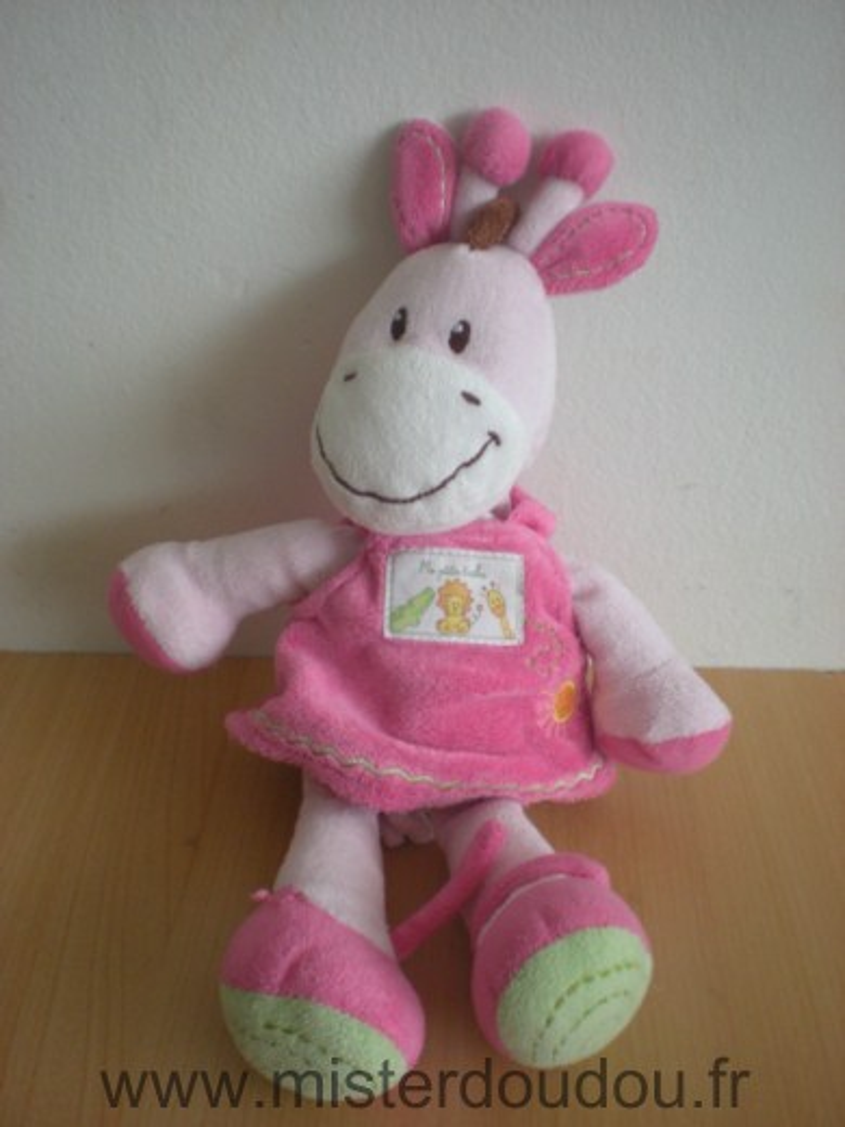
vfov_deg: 49.0
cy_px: 564
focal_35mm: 38
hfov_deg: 37.7
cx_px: 422
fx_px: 1237
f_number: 3.1
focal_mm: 6.3
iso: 200
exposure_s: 1/10.8
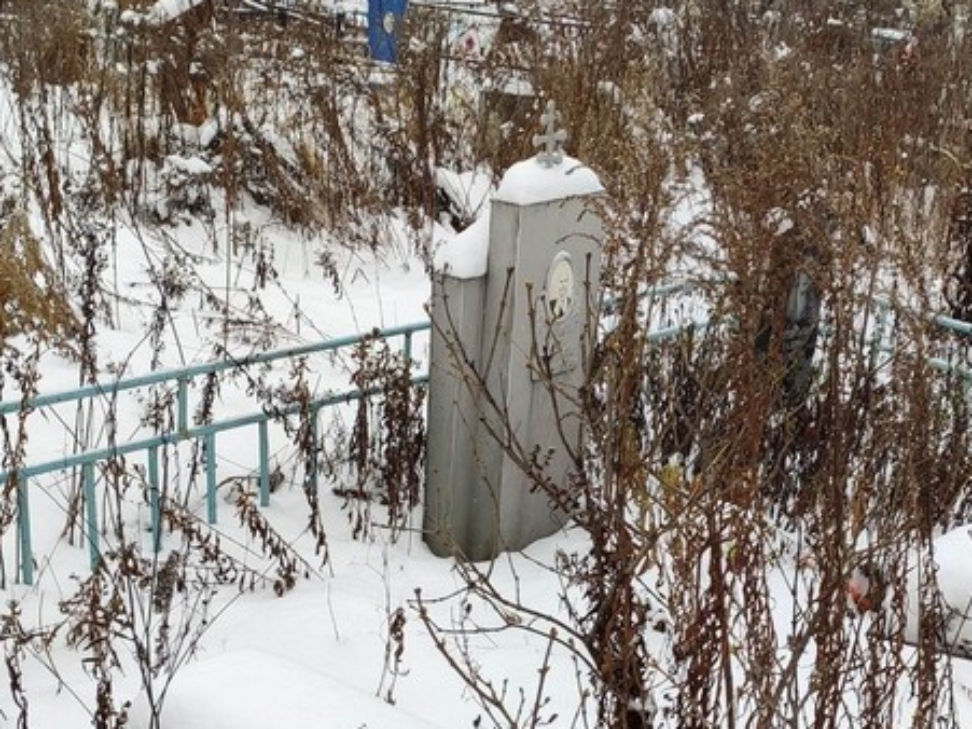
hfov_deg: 32.3
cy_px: 600
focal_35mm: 59
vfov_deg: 24.4
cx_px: 681
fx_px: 1656
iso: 112
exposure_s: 1/332
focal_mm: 4.77
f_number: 1.75
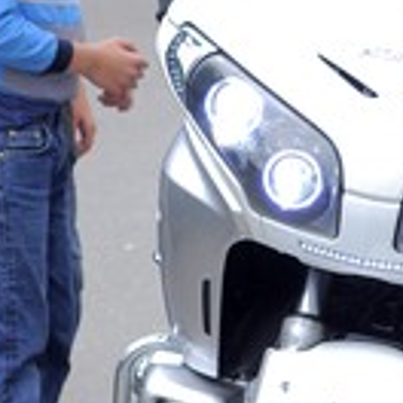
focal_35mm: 236
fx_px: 3112
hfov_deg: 7.2
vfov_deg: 7.4
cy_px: 162
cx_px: 684
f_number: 3.5
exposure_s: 1/500
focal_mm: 35
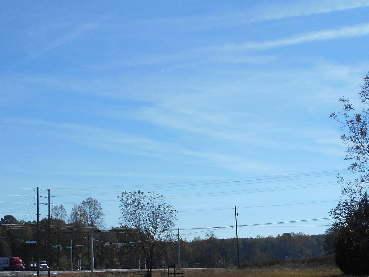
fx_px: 618
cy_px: 238
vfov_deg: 24.6
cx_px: 139
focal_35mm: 58
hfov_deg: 33.1
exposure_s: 1/1600
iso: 80
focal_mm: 4.6
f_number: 3.2
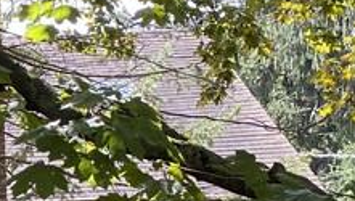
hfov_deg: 14.9
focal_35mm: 131
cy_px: 259
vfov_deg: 9.1
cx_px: -222
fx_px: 1235
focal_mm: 4.2
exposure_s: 1/180
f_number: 1.8
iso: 32
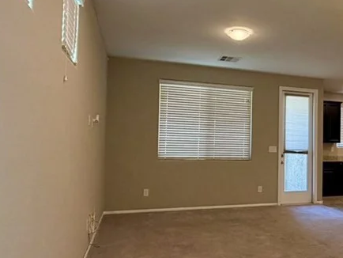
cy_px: 135
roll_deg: -2.3
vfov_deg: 43.0
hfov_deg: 52.8
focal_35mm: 33
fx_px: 327
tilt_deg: +1.8
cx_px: 258
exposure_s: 1/120
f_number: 2.2
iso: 250
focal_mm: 2.22
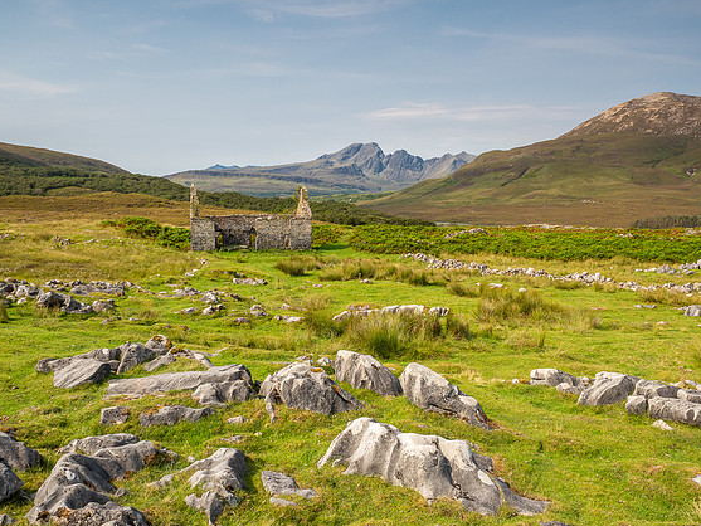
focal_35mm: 25
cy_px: 271
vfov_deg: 54.9
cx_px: 354
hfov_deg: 69.4
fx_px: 506
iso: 200
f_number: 7.1
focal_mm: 12
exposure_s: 1/160
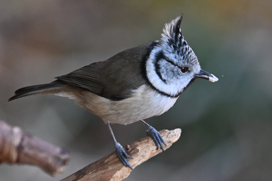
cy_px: 90
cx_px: 136
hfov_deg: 3.4
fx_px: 4533
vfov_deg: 2.3
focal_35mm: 600
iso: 800
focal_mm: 400
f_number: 5.6
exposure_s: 1/161
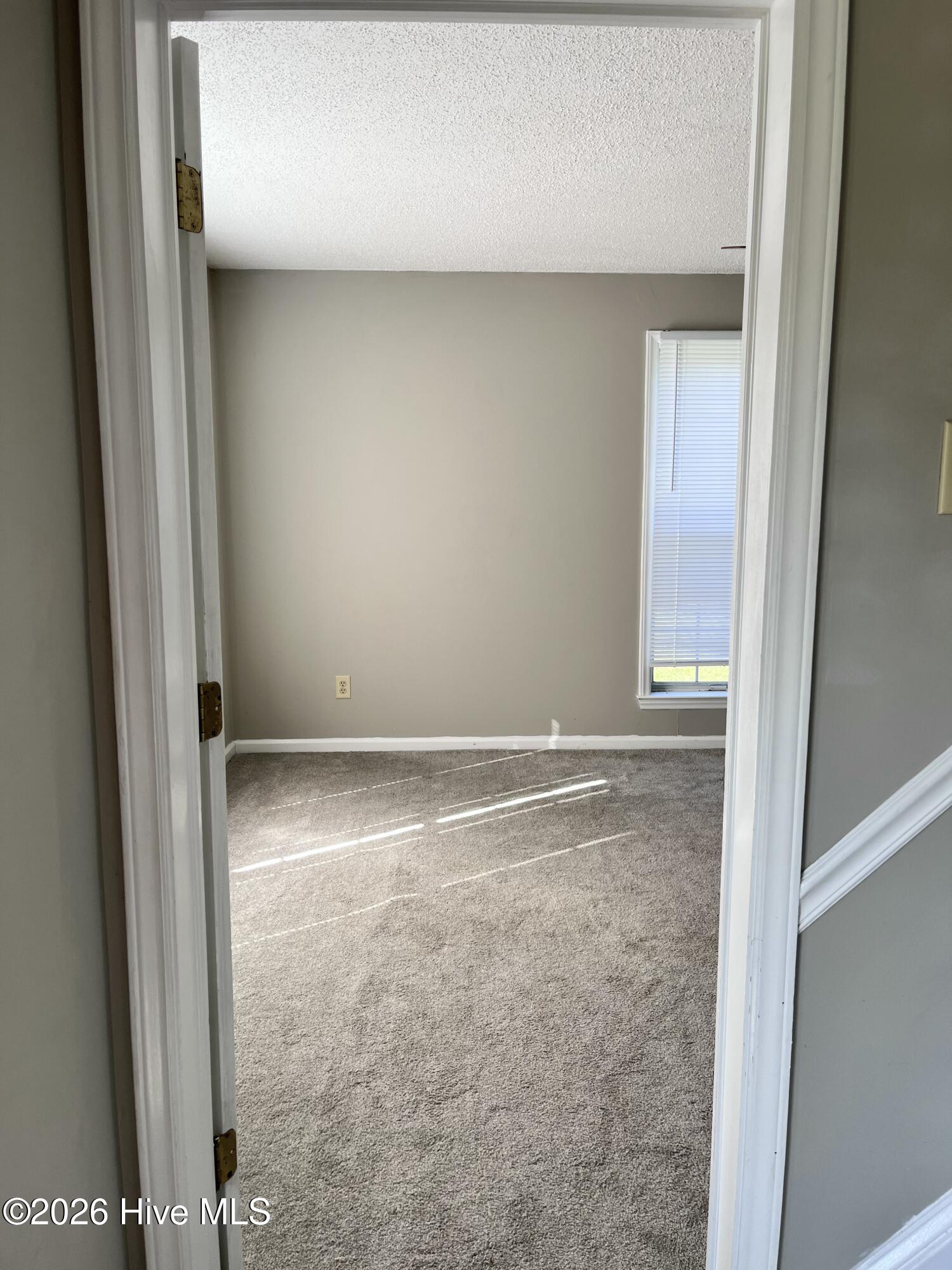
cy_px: 635
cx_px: 476
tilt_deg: -7.9
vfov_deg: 67.3
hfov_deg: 53.1
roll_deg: -0.2
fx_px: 953
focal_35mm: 26
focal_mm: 5.1
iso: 40
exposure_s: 1/153
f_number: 1.6
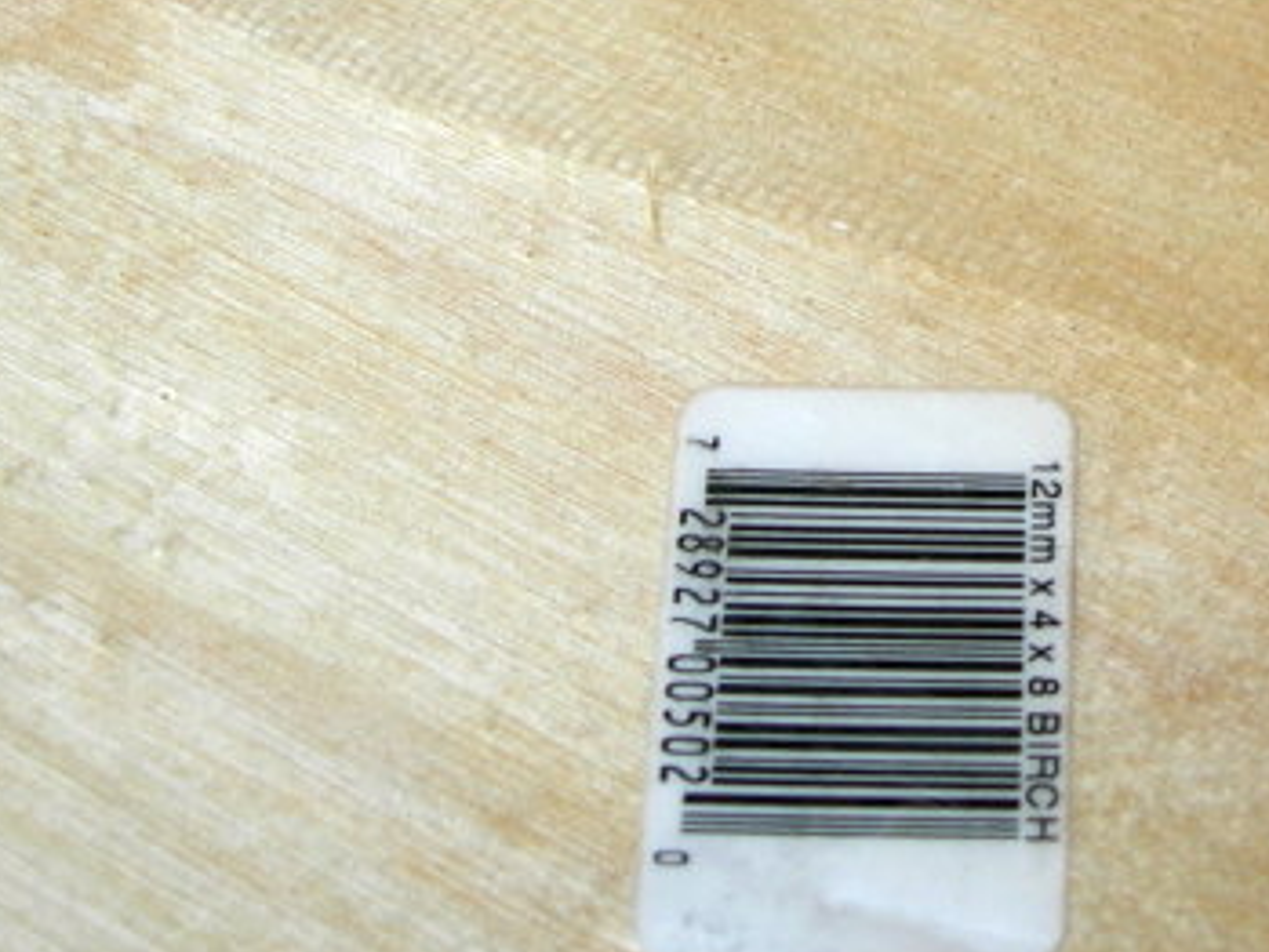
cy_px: 76
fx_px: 3190
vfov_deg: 16.7
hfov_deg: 21.9
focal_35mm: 87
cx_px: 1196
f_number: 2.8
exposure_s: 1/43.4
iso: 64
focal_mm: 7.8
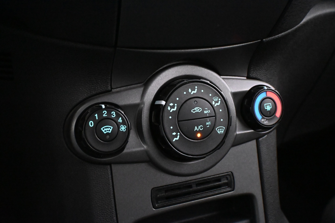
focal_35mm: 38
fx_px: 349
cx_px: 168
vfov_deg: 35.5
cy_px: 112
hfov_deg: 51.3
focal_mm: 25
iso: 12800
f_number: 4.2
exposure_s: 1/50
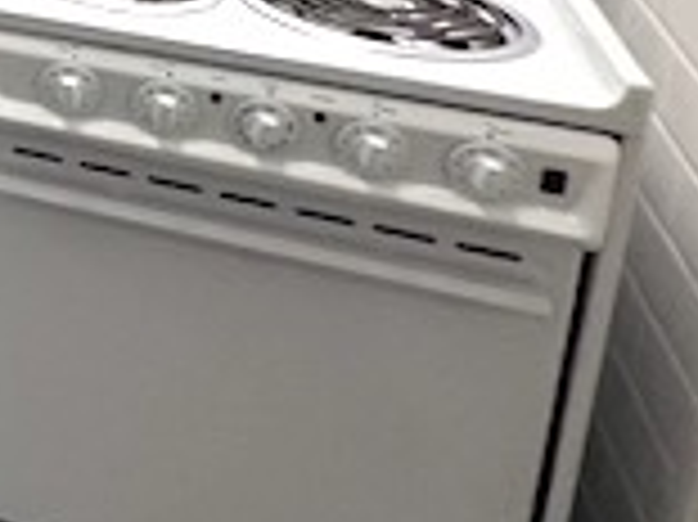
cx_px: -725
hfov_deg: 18.3
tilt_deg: -12.6
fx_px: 1350
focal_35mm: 67
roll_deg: +1.9
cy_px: -270
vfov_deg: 19.1
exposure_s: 1/120
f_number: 1.8
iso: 160
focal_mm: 1.57
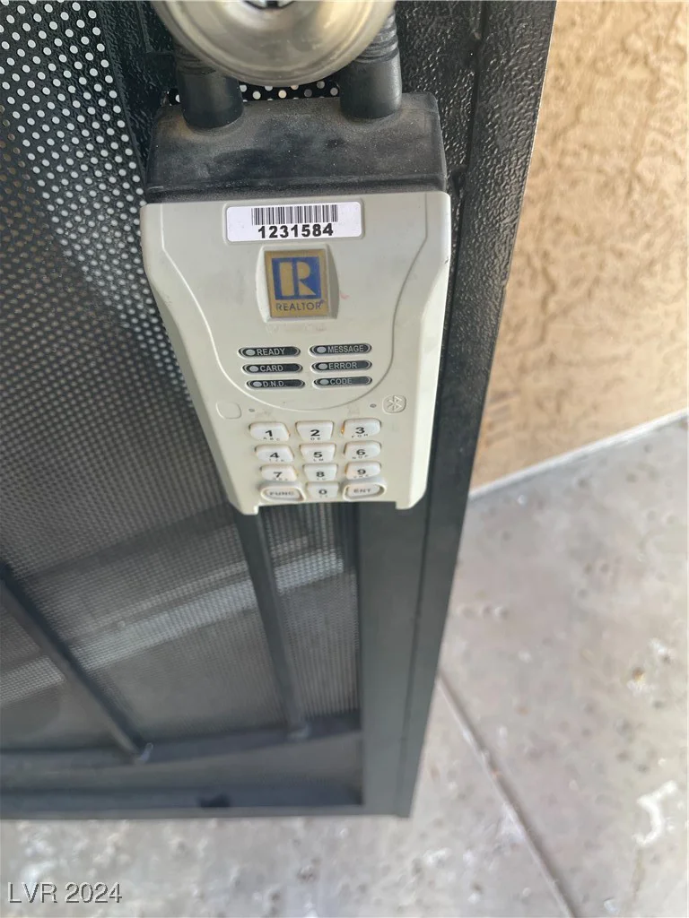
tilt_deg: -50.8
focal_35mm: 25
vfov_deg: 69.4
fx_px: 663
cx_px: 344
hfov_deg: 54.9
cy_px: 459
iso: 80
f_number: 1.6
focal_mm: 5.1
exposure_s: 1/121
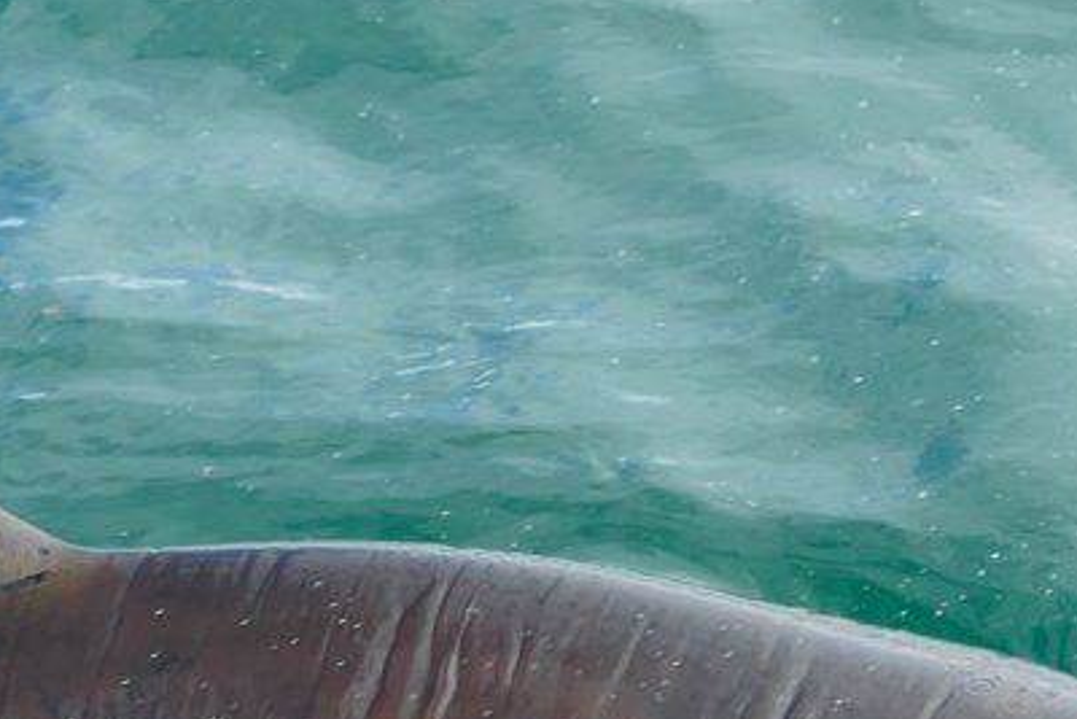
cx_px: 568
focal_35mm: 72
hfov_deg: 28.1
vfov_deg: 18.8
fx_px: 2155
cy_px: 522
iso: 125
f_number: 3.3
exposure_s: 1/500
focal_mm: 17.54
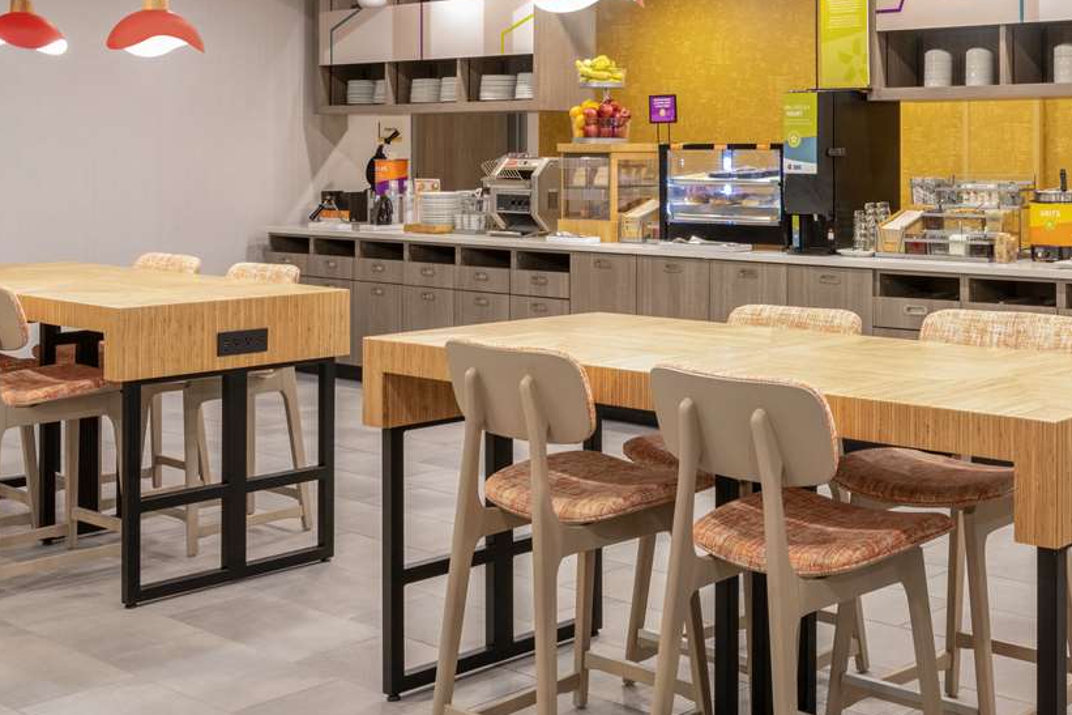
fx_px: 1605
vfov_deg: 24.7
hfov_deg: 36.2
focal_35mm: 54
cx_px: 786
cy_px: 142
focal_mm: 29.5
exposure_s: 1/2.5
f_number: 13
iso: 640
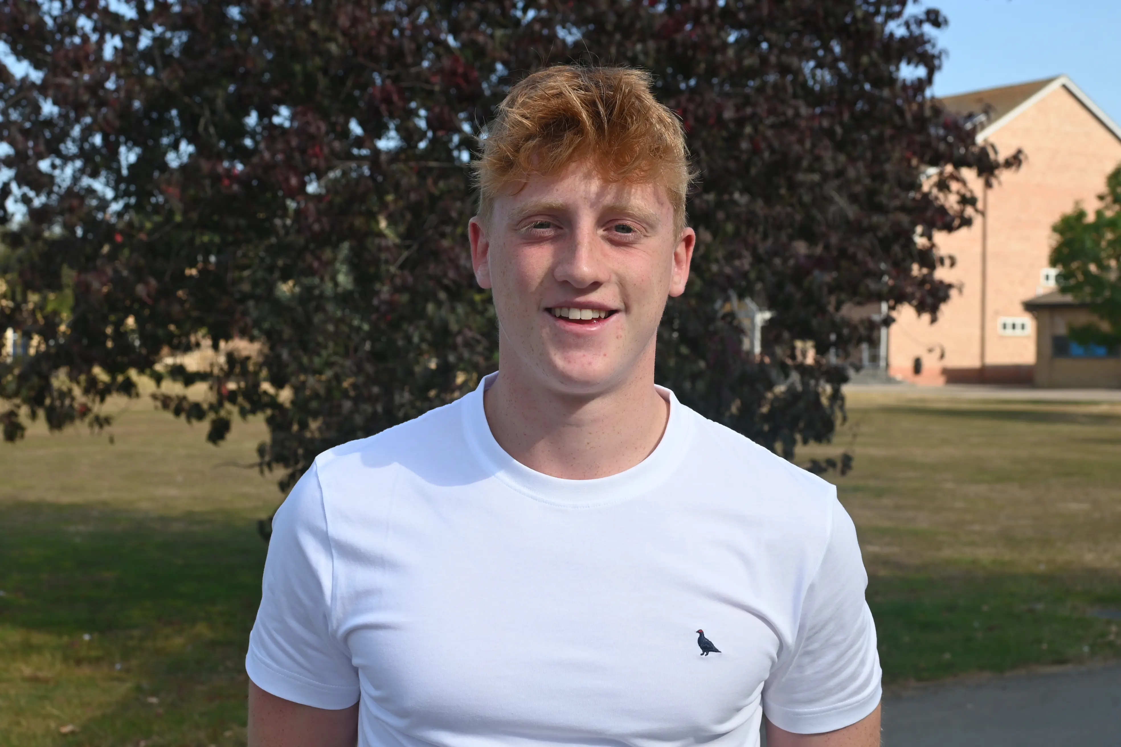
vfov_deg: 26.0
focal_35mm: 52
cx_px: 560
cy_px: 374
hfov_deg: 38.2
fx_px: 1619
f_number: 5.6
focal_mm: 35
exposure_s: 1/250
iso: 100
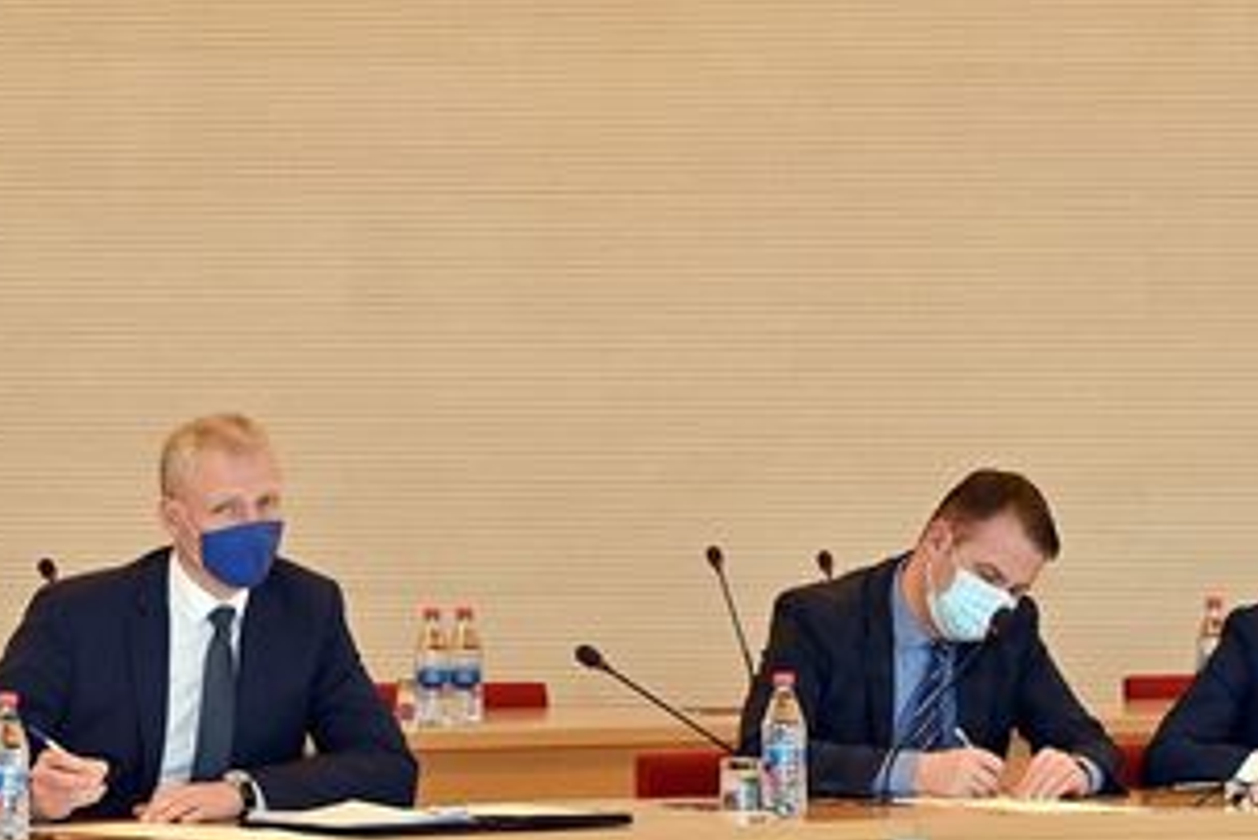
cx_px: 364
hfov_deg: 9.5
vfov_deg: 6.3
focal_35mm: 217
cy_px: 370
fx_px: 7586
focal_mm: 112
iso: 1250
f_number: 6.3
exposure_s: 1/100
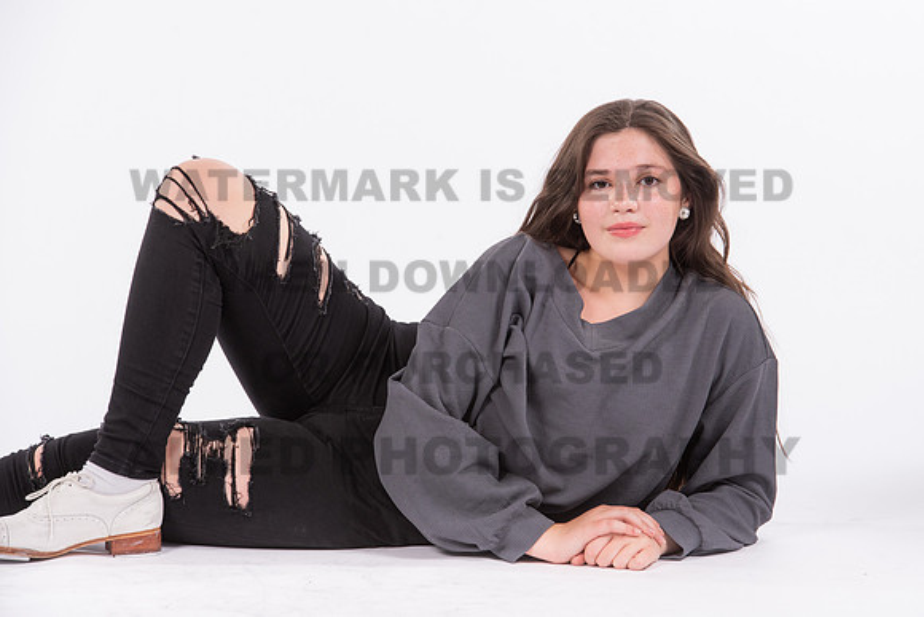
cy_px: 296
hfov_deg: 10.3
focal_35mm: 199
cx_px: 512
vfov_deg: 6.9
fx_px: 5119
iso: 320
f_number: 11
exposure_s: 1/200
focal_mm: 180
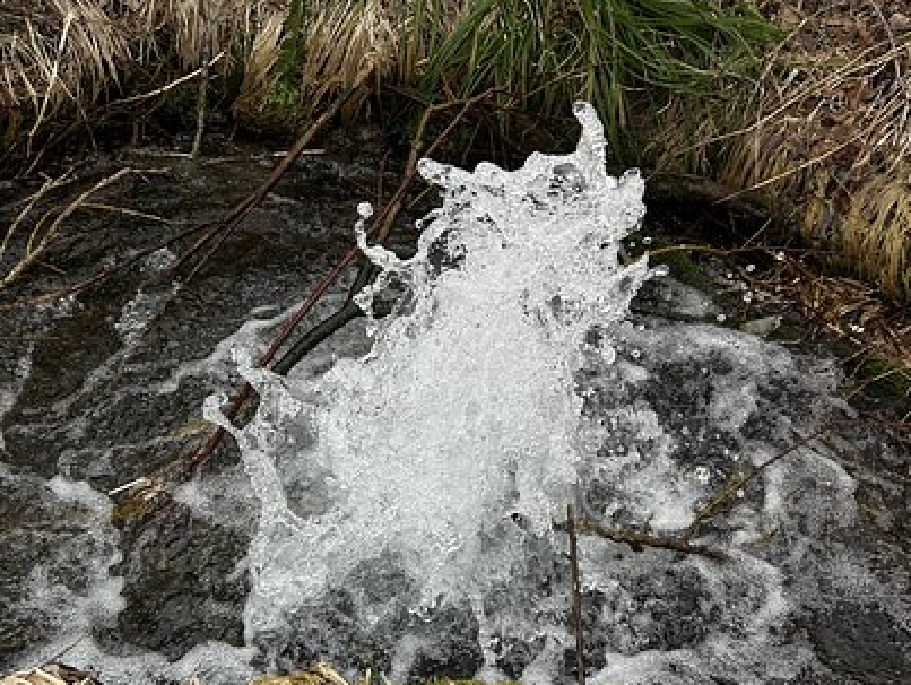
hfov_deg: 55.3
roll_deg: -8.3
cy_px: 420
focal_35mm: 33
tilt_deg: -41.8
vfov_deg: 42.7
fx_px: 869
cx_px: 461
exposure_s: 1/840
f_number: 1.5
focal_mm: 5.7
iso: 50
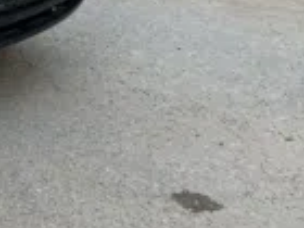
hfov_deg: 14.0
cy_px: -28
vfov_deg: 13.2
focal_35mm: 110
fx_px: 966
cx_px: -365
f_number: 1.78
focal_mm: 6.86
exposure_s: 1/100
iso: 160
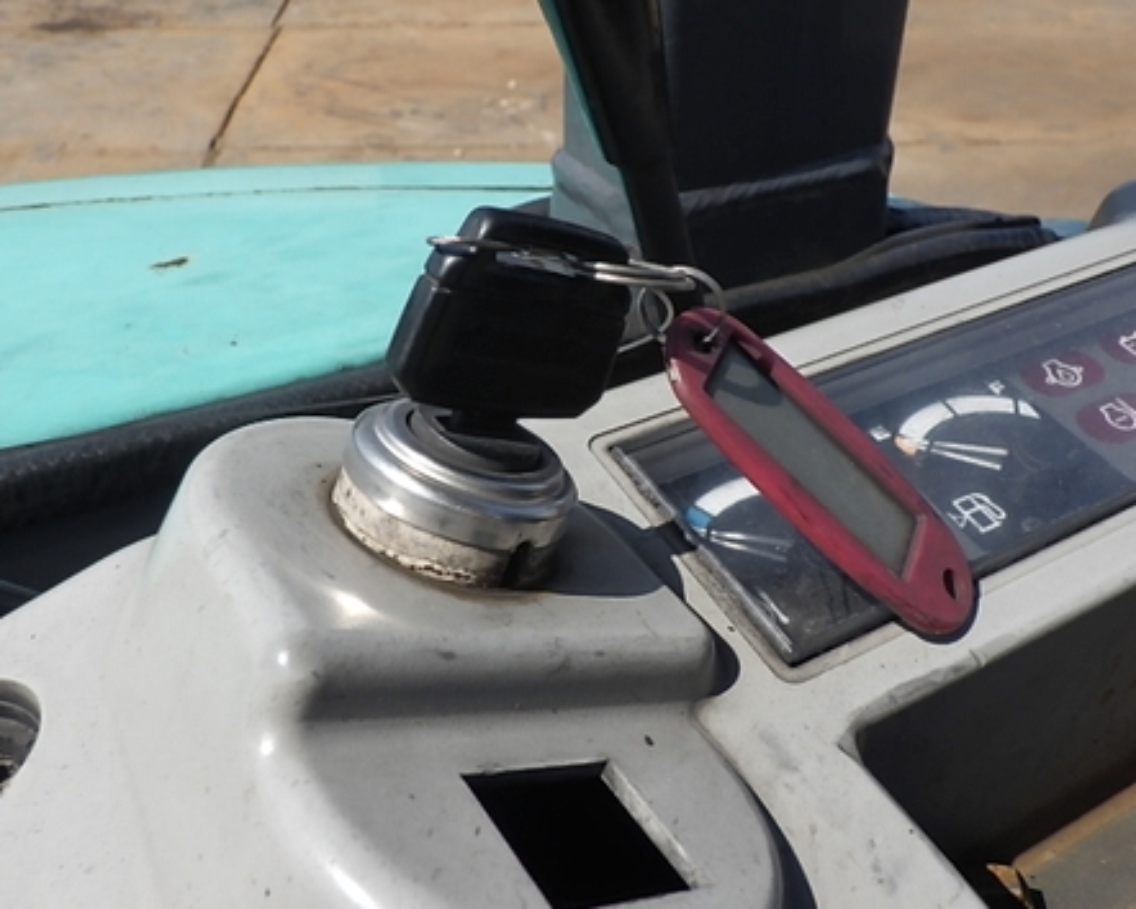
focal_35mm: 36
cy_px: 457
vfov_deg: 41.2
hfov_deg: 50.2
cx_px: 591
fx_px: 1211
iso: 125
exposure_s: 1/640
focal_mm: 6.1
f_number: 4.6
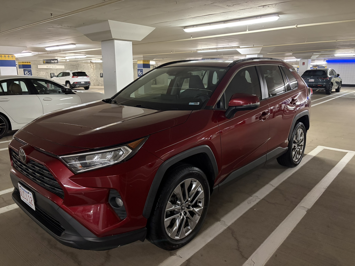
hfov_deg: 67.3
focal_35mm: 26
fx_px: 267
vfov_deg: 53.1
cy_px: 133
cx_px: 178
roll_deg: +0.4
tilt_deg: -13.0
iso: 640
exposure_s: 1/30
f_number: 1.6
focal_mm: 5.96
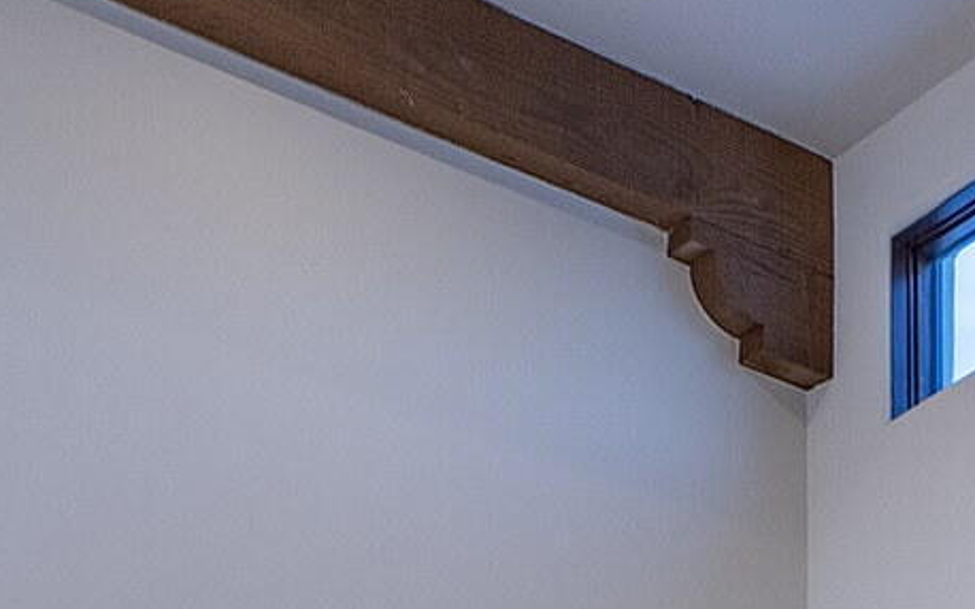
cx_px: 1746
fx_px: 2816
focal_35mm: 106
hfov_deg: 16.5
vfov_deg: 9.8
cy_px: 1733
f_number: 7.1
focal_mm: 17
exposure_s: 1/6
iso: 200
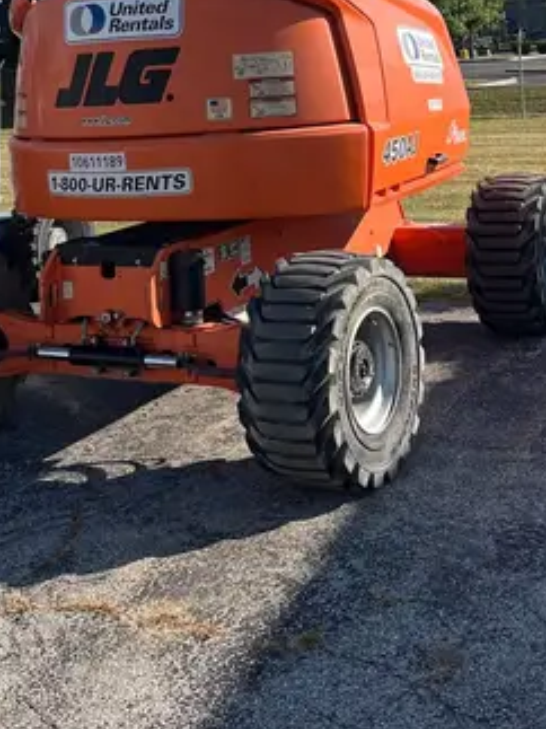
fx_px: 1242
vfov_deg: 29.3
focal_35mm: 59
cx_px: 250
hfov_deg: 24.8
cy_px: -85
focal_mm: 5.1
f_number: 1.6
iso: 50
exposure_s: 1/3215
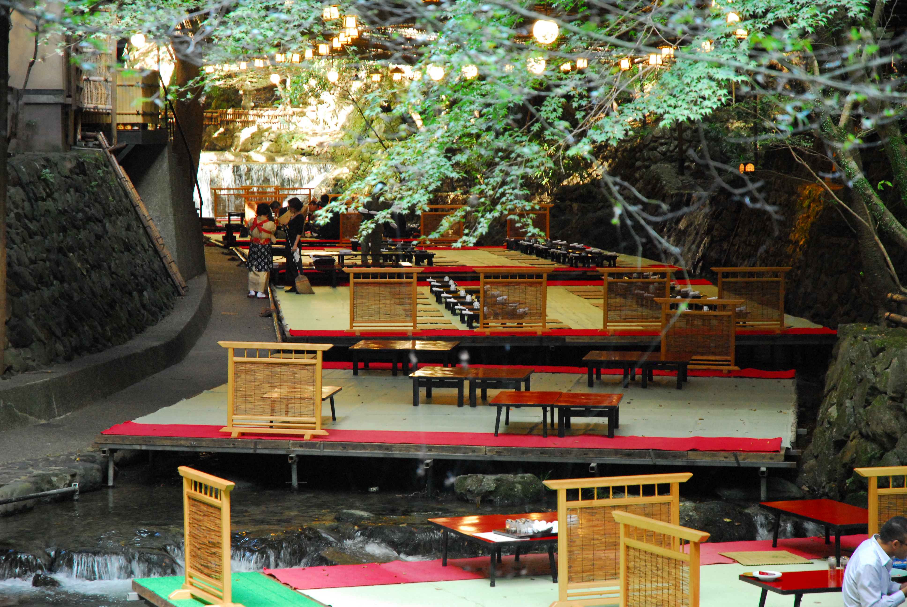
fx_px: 2649
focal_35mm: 105
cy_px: 304
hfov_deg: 19.4
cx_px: 454
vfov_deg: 13.1
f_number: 4.5
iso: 1250
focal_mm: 70
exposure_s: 1/30
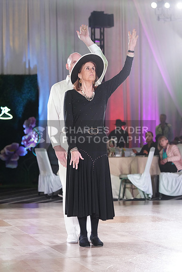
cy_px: 136
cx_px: 91
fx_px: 743
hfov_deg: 14.0
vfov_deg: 20.8
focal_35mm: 98
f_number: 4
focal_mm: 98
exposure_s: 1/400
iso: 3200
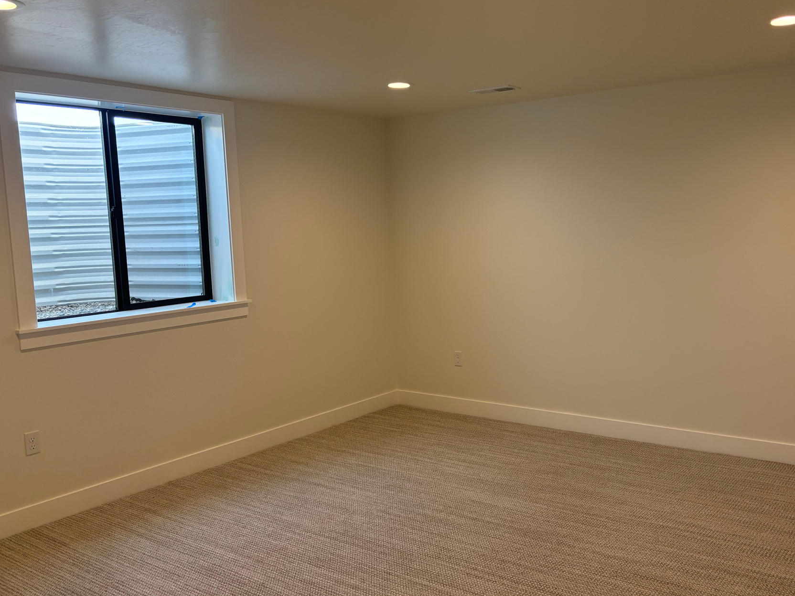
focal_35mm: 32
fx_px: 735
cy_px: 300
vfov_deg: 44.2
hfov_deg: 56.3
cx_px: 482
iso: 100
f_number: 1.6
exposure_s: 1/120
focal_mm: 5.96
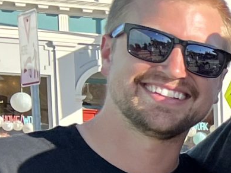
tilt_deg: -7.5
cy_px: 281
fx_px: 1141
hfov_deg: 9.2
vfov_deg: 8.4
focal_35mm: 171
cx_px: 697
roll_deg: -0.2
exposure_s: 1/1377
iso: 50
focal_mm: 5.7
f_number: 1.5
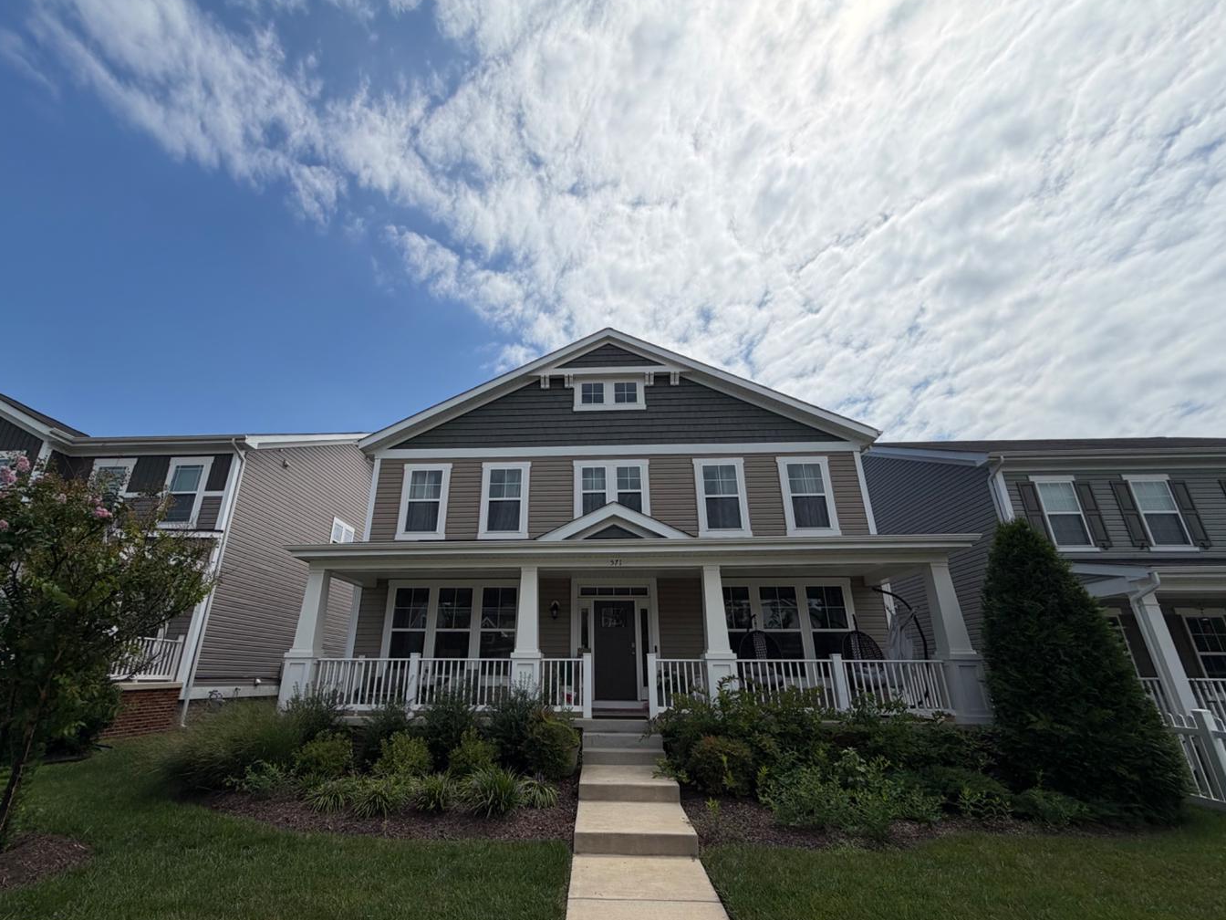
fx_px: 531
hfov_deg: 98.1
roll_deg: -0.2
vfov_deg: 81.7
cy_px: 485
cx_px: 577
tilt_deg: +20.0
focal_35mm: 15
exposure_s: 1/2611
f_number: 2.2
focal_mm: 2.22
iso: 20
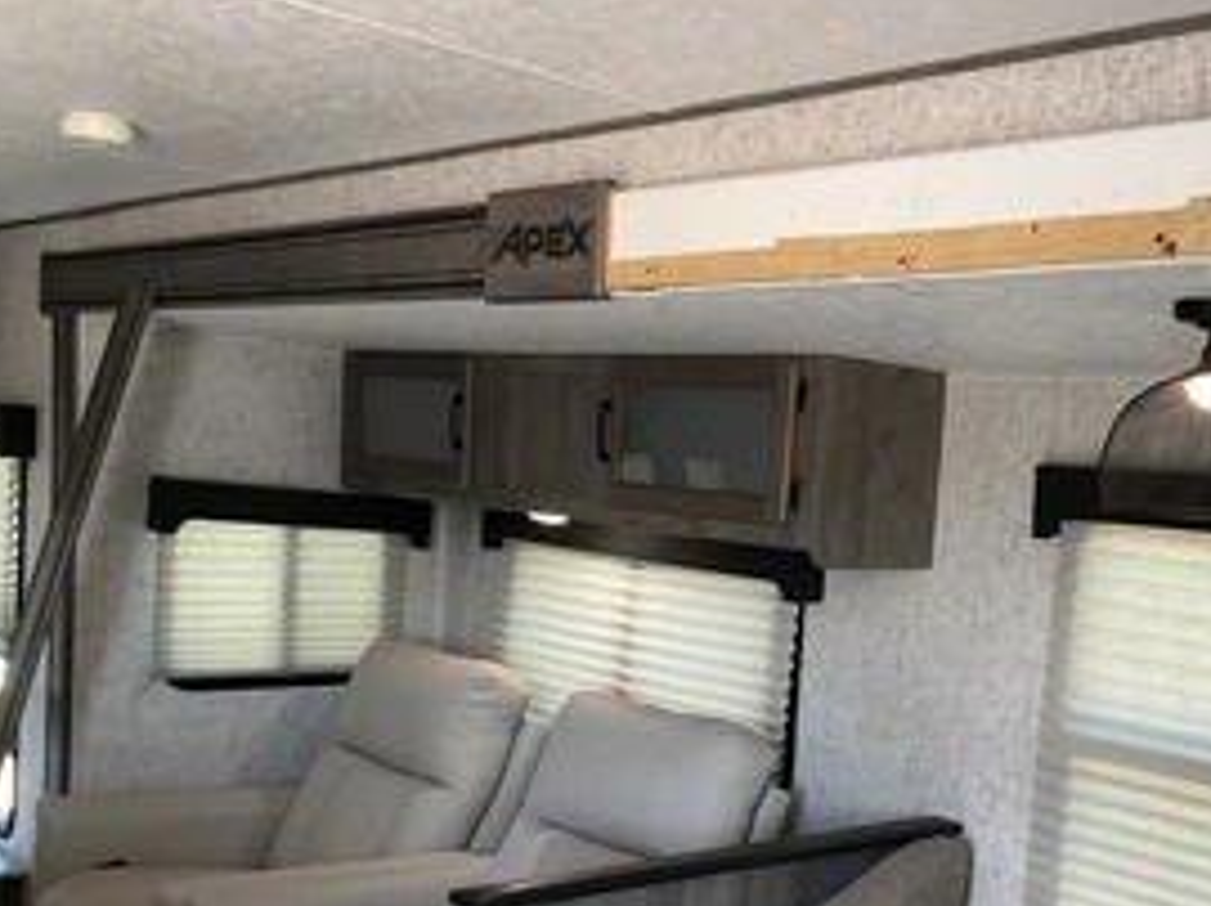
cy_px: 619
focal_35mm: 43
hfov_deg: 43.4
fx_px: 1503
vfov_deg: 33.2
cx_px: 789
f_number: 1.8
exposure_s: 1/62
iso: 64
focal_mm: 3
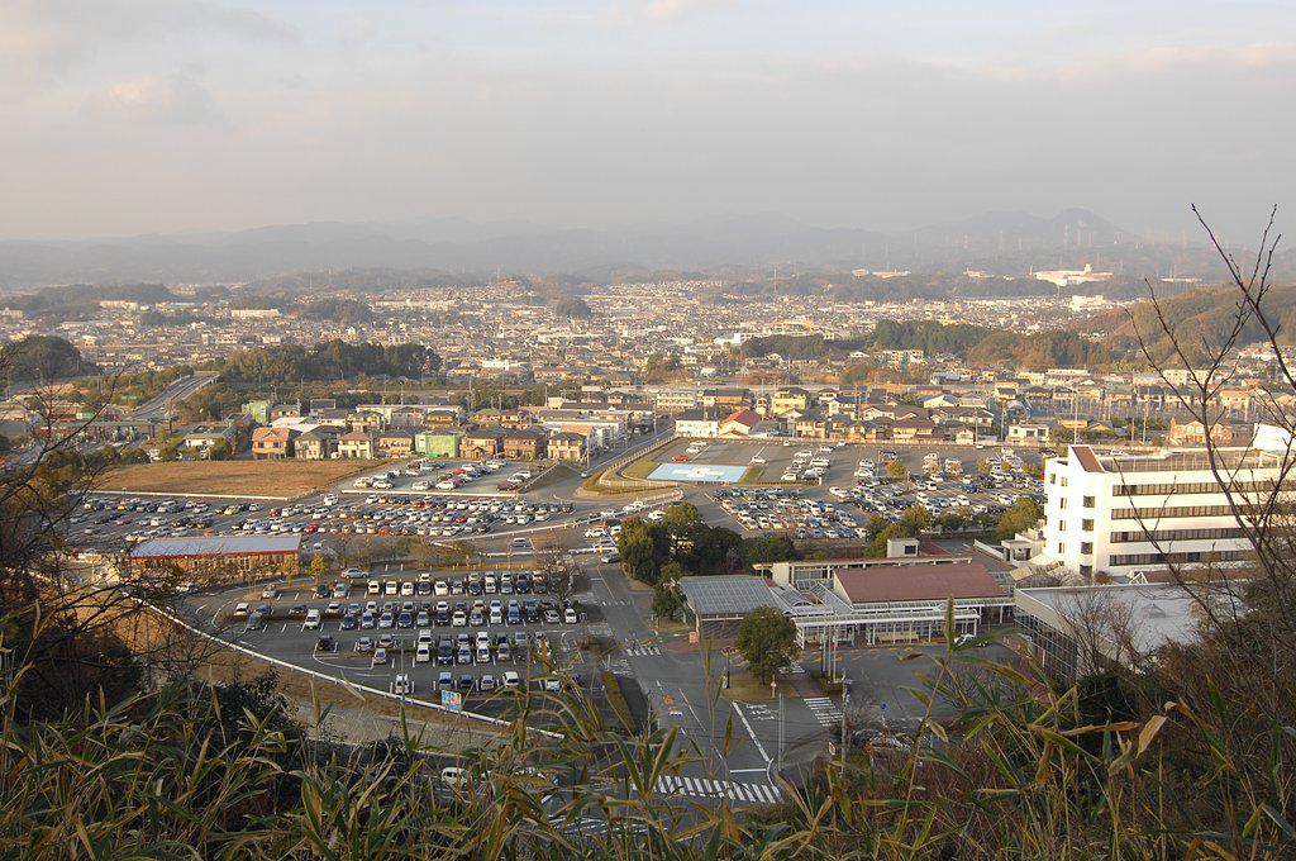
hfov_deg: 53.2
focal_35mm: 36
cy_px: 430
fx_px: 1294
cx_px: 648
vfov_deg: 36.8
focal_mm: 24
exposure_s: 1/320
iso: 250
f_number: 6.3
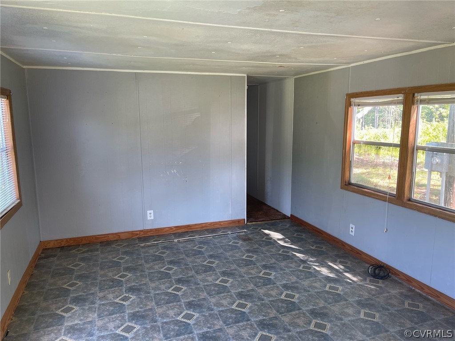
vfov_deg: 53.1
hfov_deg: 67.3
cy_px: 170
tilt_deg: -9.6
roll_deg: +0.3
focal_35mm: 26
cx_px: 228
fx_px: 342
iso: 100
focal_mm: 5.1
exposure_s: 1/121
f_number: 1.6
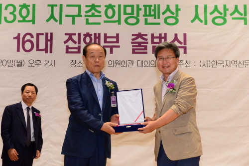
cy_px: 83
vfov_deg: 24.6
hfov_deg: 36.3
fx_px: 380
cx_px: 124
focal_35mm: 55
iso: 5000
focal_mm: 55
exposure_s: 1/250
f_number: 4
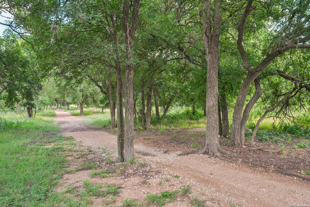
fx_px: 301
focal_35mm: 35
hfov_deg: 54.4
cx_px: 155
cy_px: 104
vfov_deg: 37.9
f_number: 5.6
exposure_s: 1/10
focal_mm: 35
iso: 200
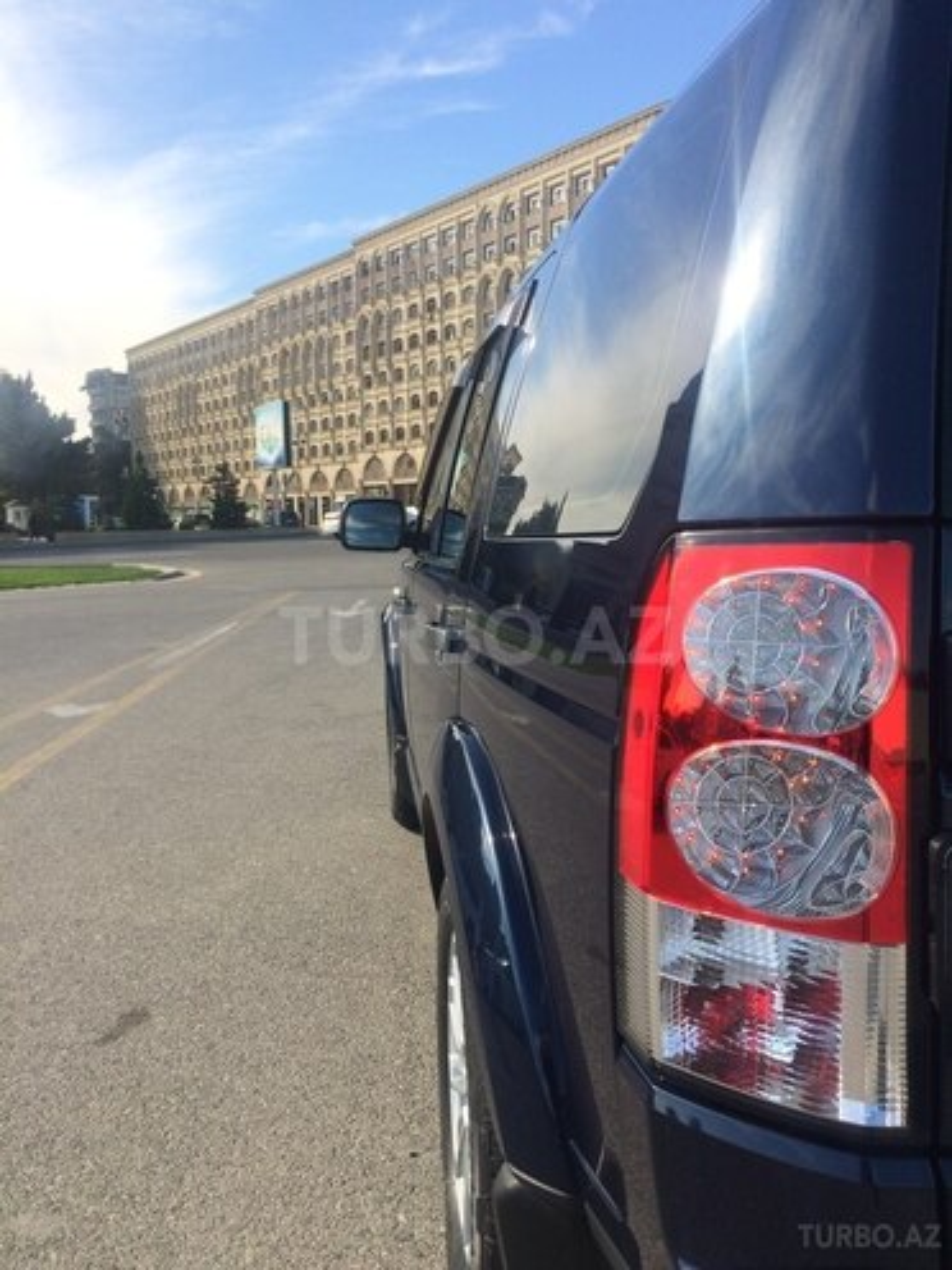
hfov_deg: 48.2
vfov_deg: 61.7
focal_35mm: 29
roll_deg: +2.2
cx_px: 476
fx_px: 1063
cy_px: 635
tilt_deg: -8.0
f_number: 2.2
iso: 32
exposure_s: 1/977
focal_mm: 4.15
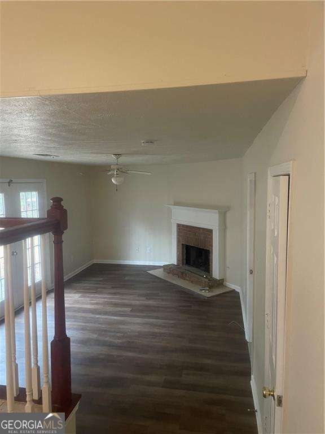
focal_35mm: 26
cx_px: 162
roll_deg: +0.6
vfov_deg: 67.3
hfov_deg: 53.1
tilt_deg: -5.7
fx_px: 325
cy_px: 217
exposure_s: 1/30
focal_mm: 4.2
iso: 500
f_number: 1.6
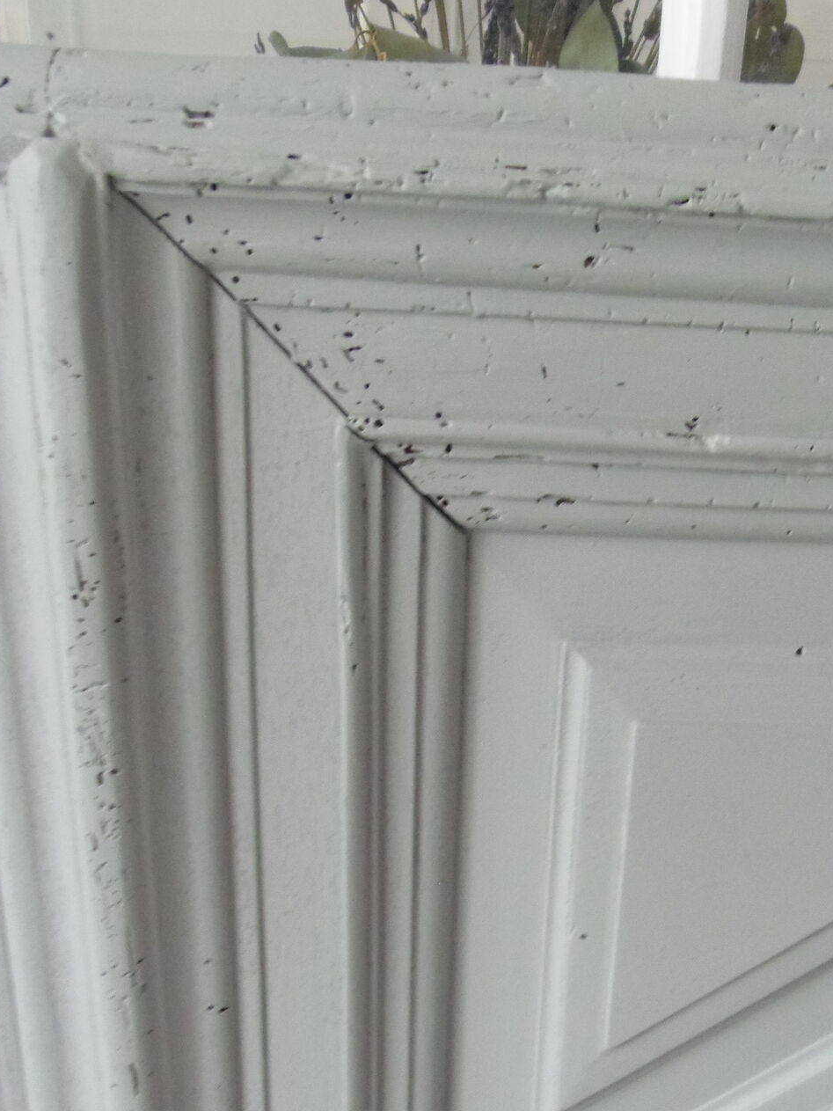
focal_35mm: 38
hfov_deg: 37.5
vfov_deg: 48.9
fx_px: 1219
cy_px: 611
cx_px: 522
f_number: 2.9
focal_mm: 4.3
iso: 400
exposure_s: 1/30
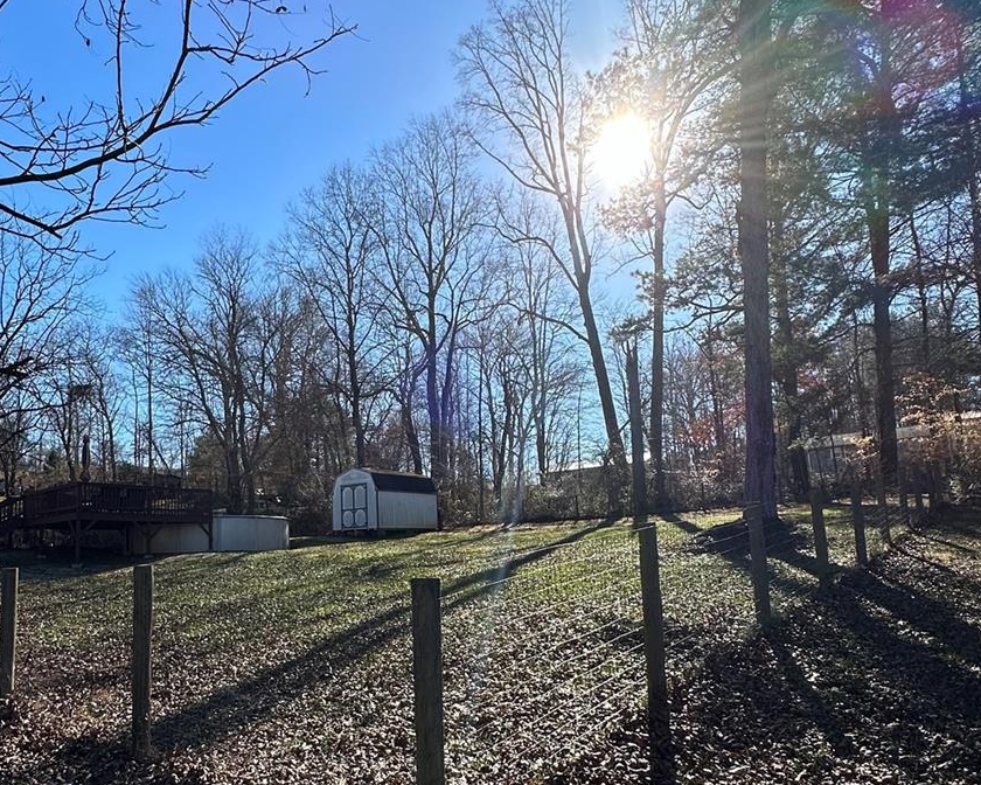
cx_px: 388
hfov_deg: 67.4
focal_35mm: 25
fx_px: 726
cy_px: 474
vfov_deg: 56.3
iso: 50
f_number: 2.2
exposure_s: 1/1511
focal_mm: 2.22
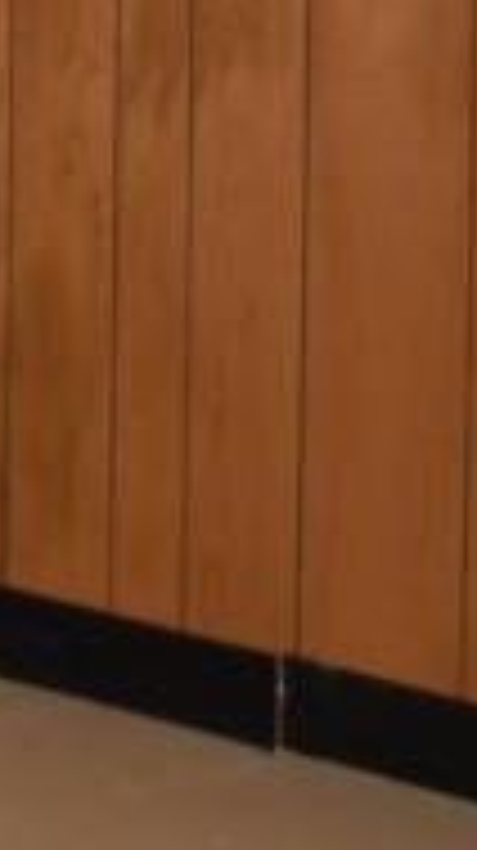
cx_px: -864
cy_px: -310
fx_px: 3380
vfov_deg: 13.7
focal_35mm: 150
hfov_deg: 7.3
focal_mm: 20
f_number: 3.8
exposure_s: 1/60
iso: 400
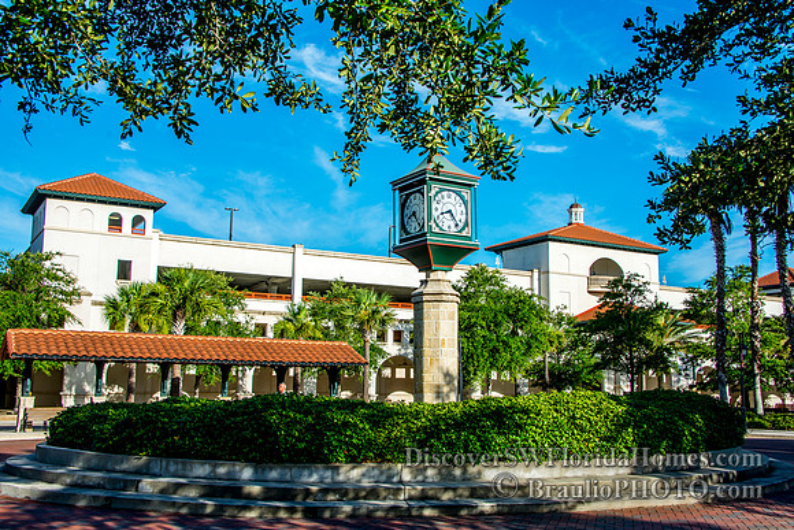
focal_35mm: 37
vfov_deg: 35.7
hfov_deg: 51.5
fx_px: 823
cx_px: 397
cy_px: 265
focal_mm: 36
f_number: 8
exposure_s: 1/400
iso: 100
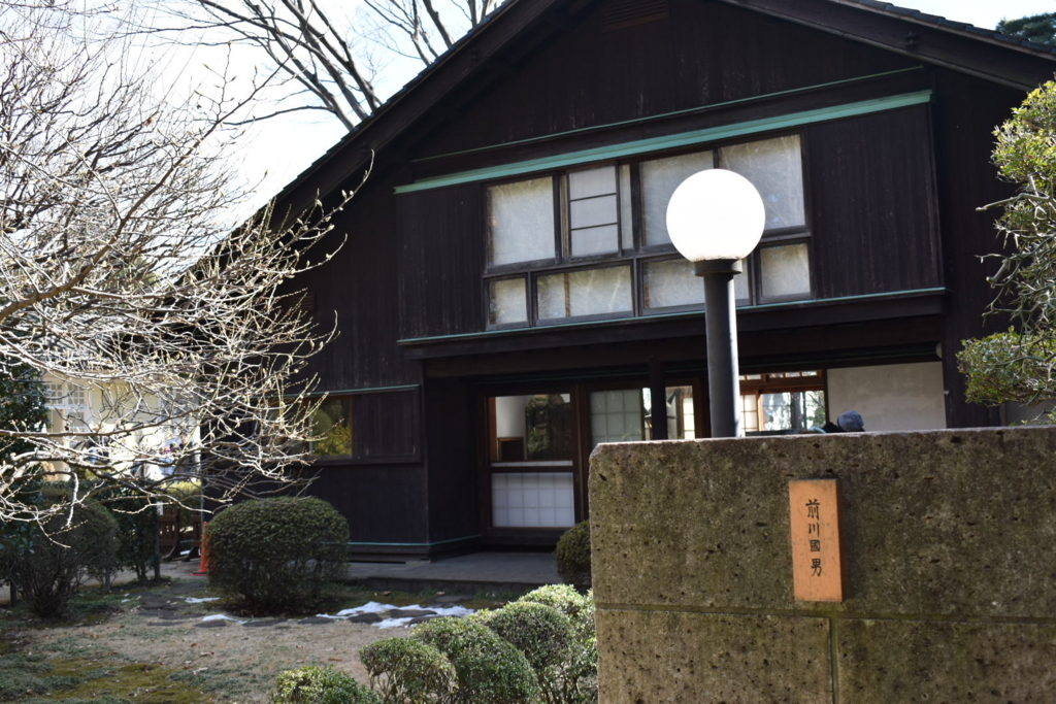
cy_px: 352
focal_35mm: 39
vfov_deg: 34.2
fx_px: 1144
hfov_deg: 49.5
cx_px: 528
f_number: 5.6
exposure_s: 1/125
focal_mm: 26
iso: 100
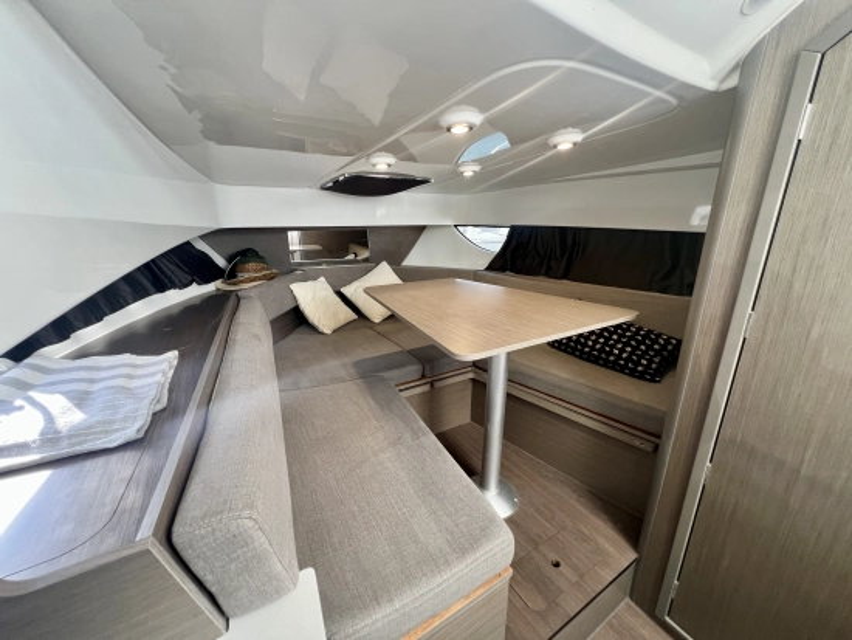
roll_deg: +0.2
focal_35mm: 13
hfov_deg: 106.2
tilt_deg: -15.1
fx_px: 320
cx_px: 426
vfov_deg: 90.0
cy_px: 320
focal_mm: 1.57
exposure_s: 1/99
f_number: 1.8
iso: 250
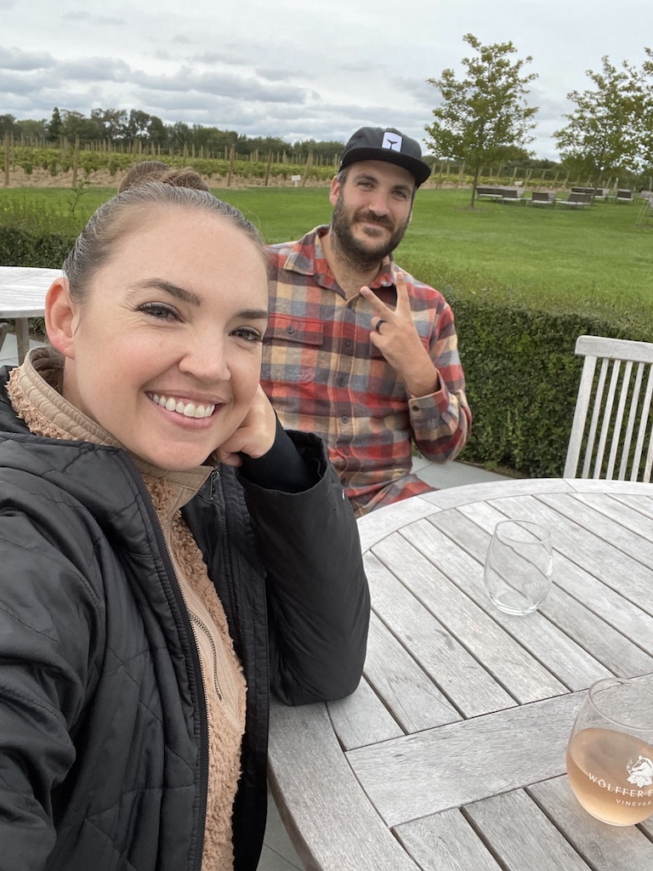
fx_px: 755
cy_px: 436
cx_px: 326
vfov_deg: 60.0
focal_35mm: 30
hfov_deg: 46.8
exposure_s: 1/103
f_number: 2.2
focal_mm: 2.71
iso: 100
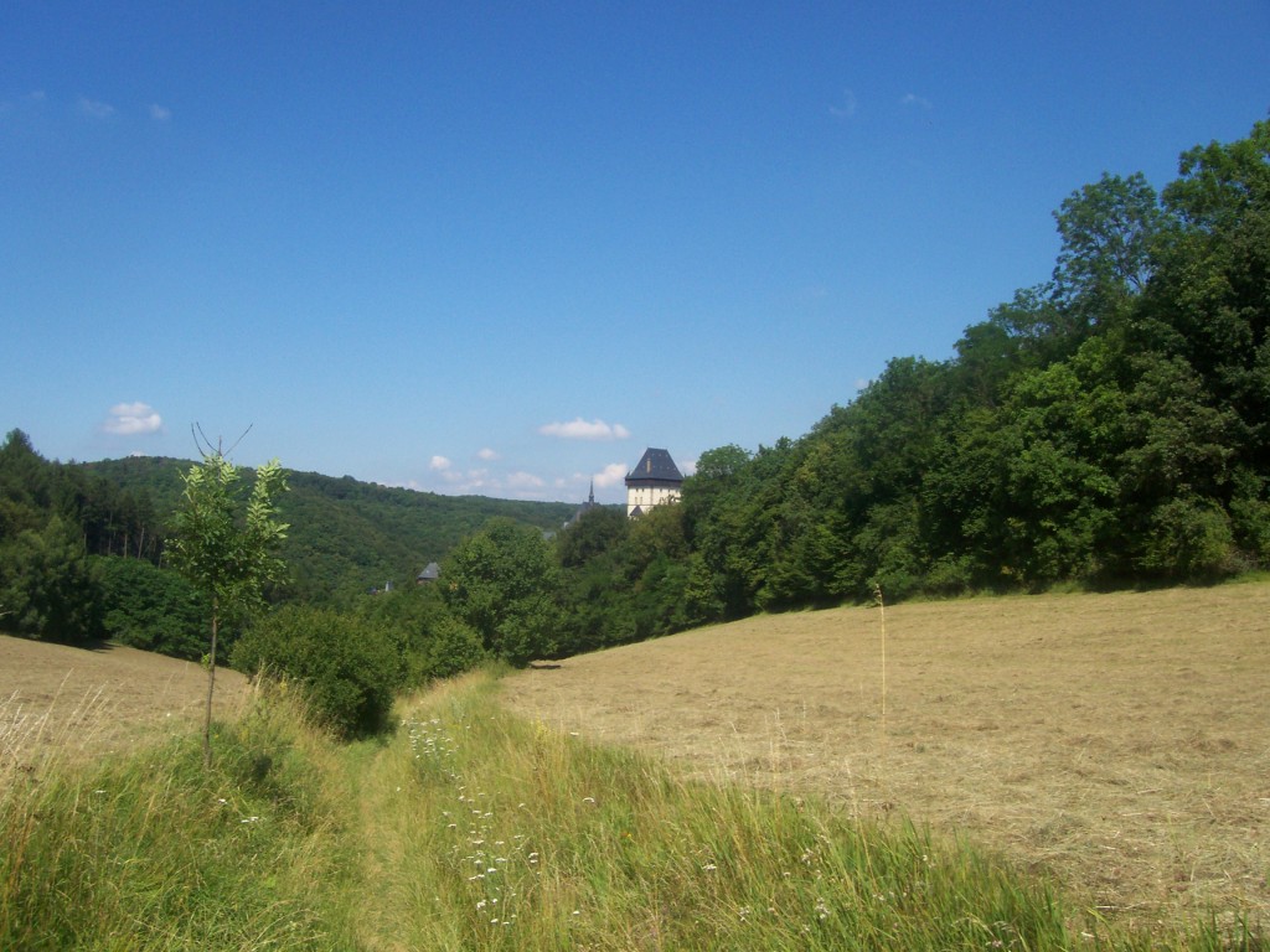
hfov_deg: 54.0
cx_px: 635
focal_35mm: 34
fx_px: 1247
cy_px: 476
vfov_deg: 41.8
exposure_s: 1/428
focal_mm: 5.6
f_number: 5.1
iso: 80
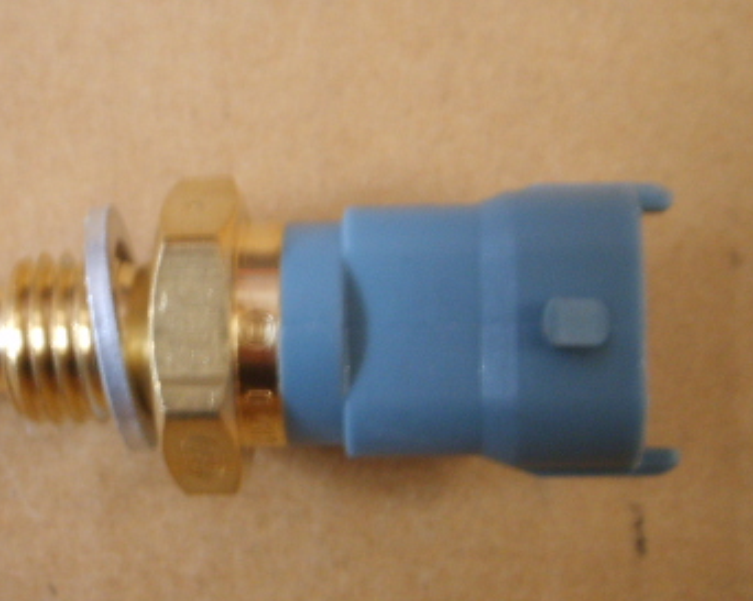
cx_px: 211
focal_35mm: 64
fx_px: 1425
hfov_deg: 29.2
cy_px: 337
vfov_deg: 23.8
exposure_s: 1/1.43
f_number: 2.8
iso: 139
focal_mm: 5.8
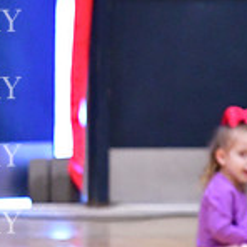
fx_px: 8057
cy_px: 54
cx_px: -220
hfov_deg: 1.8
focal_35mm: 998
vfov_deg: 1.8
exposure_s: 1/500
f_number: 3.5
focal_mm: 200
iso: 5000
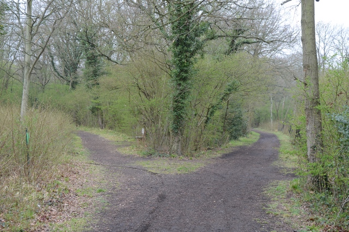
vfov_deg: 26.4
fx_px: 493
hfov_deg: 39.0
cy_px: 116
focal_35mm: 51
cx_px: 174
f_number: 9
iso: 400
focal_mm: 34
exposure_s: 1/160
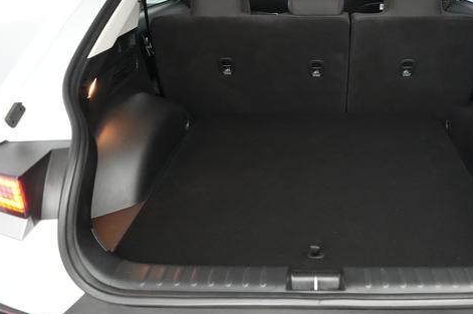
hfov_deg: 54.7
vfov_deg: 38.4
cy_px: 108
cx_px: 315
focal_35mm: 34
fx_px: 446
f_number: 2.8
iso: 8000
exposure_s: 1/160
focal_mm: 25
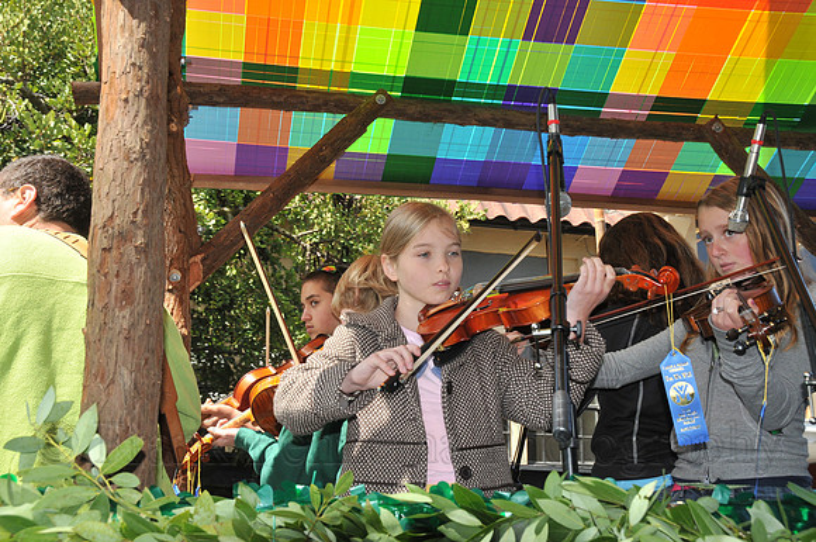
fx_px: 1086
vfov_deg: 28.0
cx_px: 408
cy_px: 271
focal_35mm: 48
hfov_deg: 41.2
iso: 400
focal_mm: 32
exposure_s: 1/320
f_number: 8
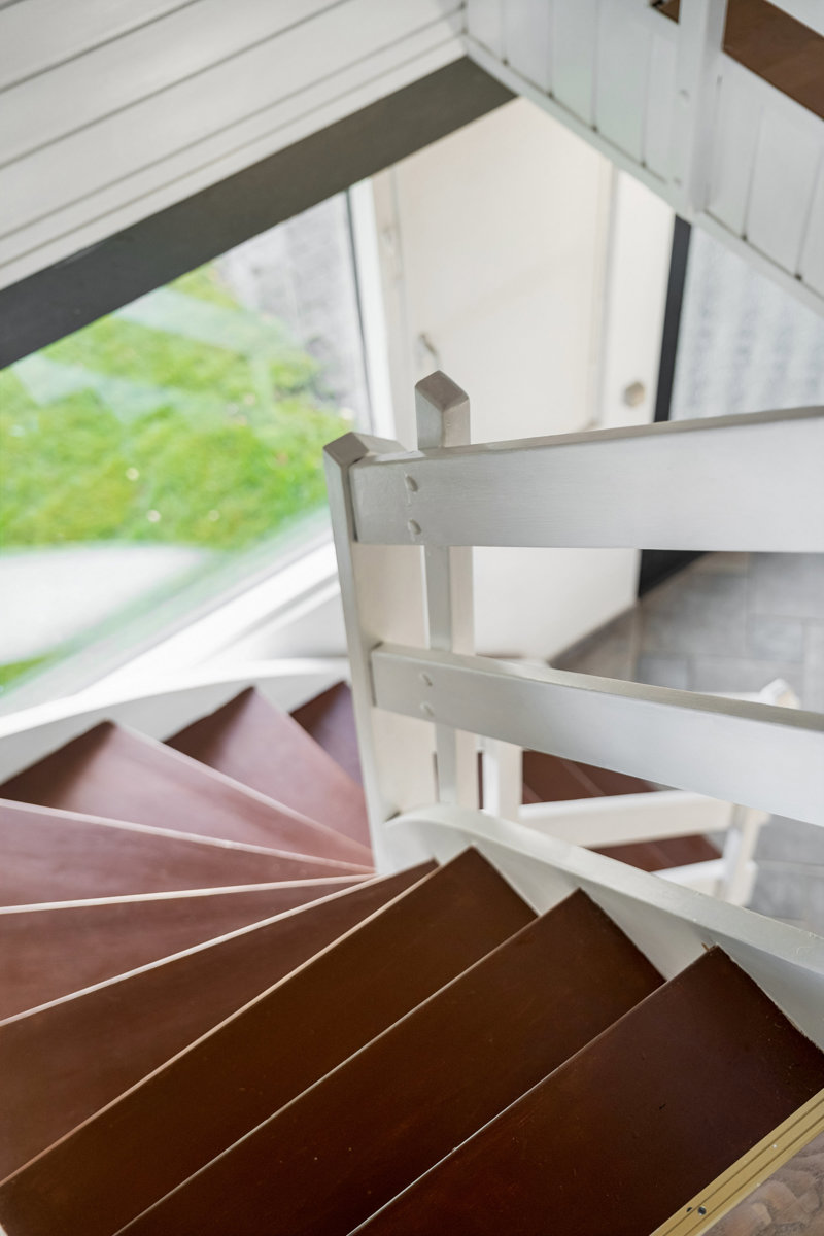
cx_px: 412
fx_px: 1579
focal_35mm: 46
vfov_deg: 42.7
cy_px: 618
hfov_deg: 29.2
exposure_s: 1/160
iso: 640
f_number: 2.8
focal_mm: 46
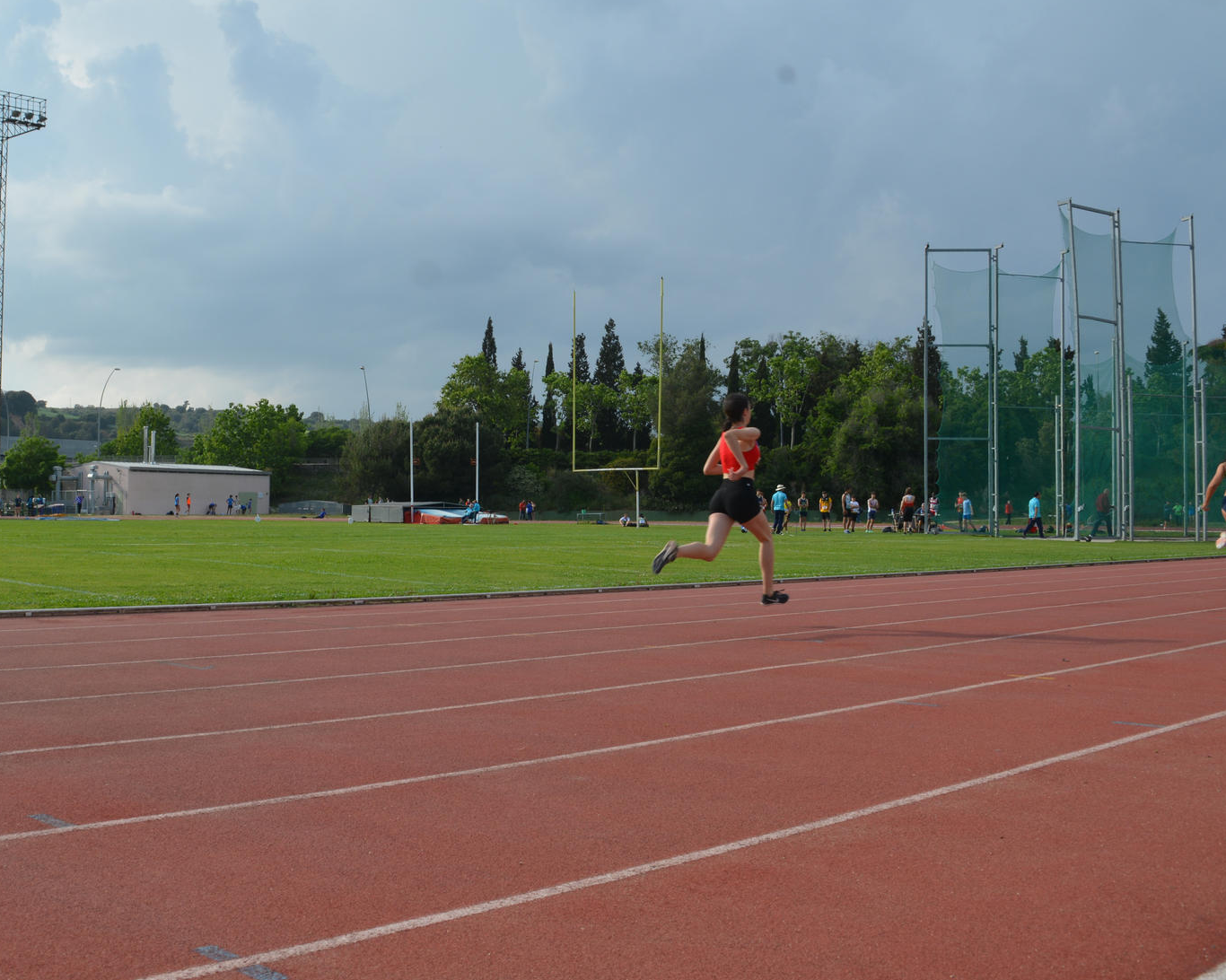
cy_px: 457
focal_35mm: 38
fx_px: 1378
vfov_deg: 39.1
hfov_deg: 47.4
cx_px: 447
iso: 100
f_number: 8
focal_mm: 18
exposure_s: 1/250
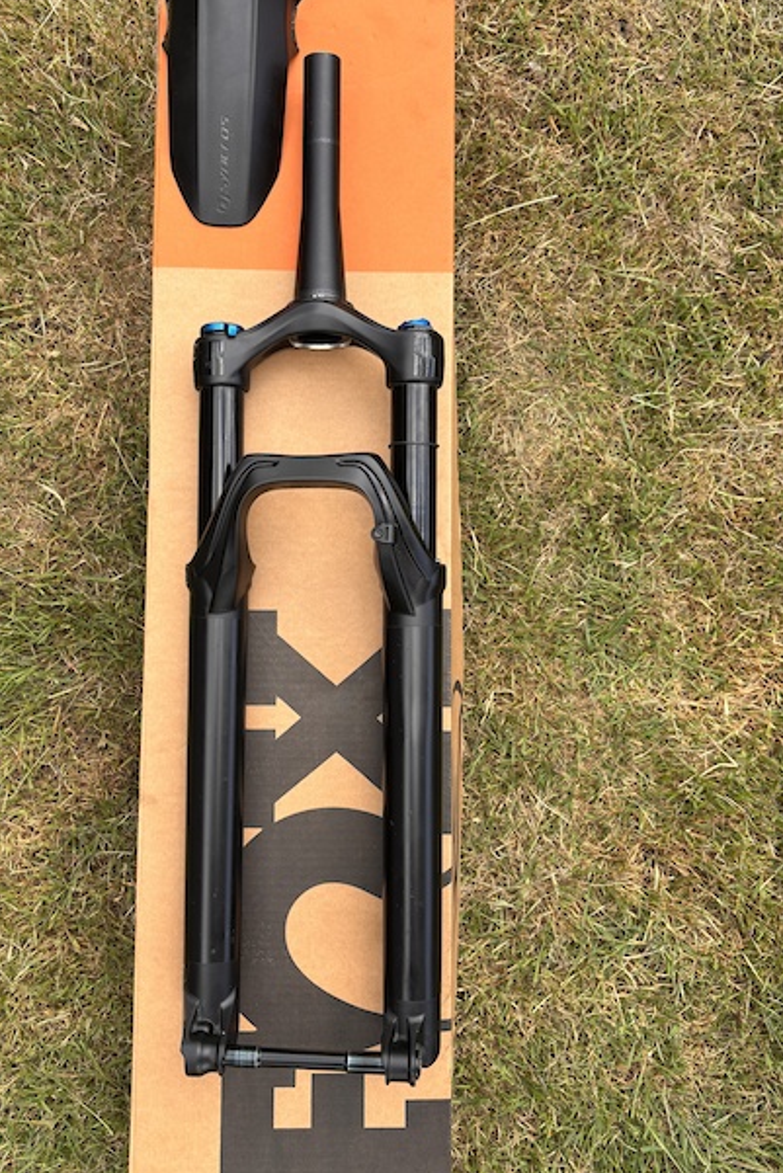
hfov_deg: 36.8
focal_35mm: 36
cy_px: 558
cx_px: 326
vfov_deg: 53.1
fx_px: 1174
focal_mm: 5.96
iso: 50
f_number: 1.6
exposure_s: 1/645
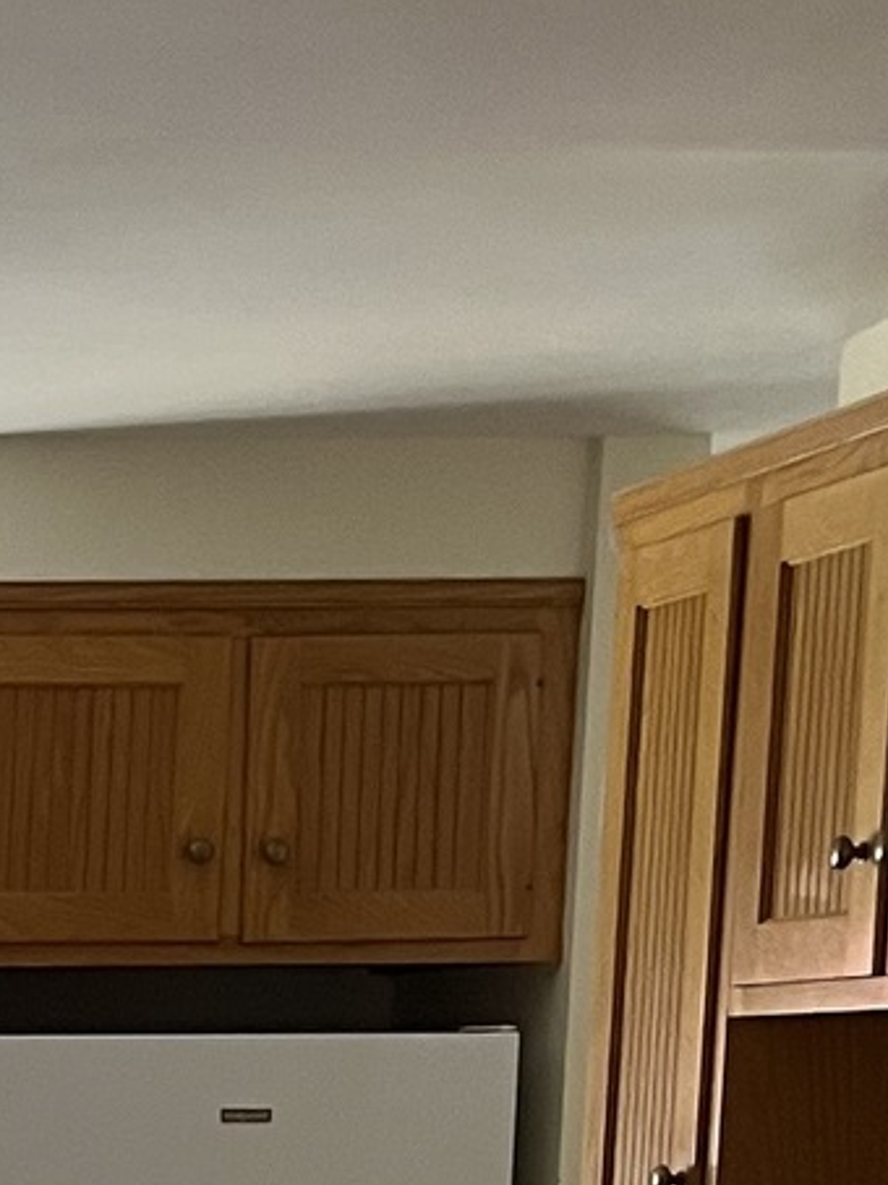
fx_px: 4519
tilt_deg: -11.8
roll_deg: +0.3
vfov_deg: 13.7
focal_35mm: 132
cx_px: -932
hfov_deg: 10.3
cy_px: 1978
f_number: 1.6
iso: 80
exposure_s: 1/60
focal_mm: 5.1
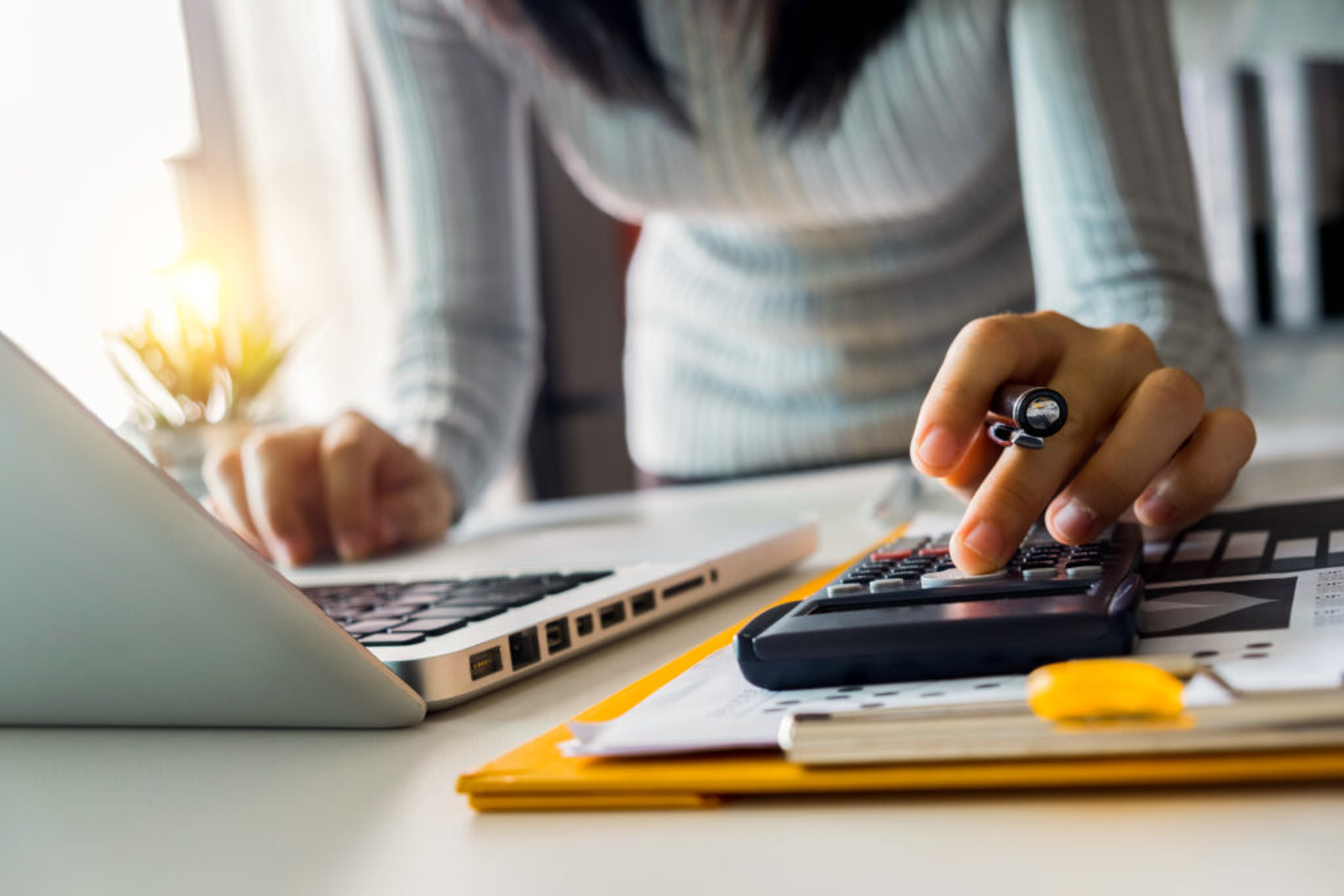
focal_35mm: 45
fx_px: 1680
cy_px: 448
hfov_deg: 43.6
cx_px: 672
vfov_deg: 29.9
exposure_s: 1/20
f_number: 3.6
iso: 400
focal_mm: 30.2
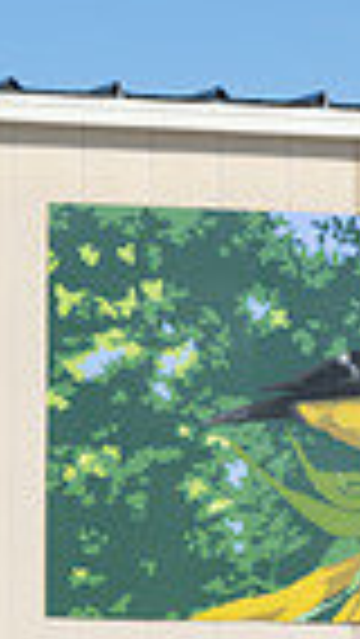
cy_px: 623
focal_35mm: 300
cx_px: 1004
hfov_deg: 4.0
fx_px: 5085
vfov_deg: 7.2
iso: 250
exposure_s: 1/500
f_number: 10
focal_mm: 70
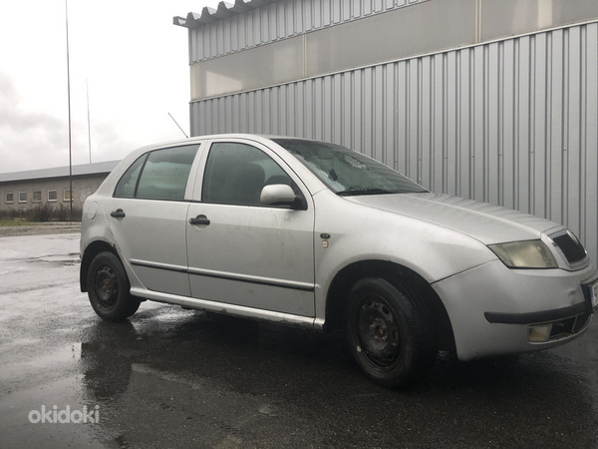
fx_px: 484
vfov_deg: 49.7
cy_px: 224
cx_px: 299
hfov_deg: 63.4
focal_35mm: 28
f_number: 1.8
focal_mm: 3.99
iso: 25
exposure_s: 1/40
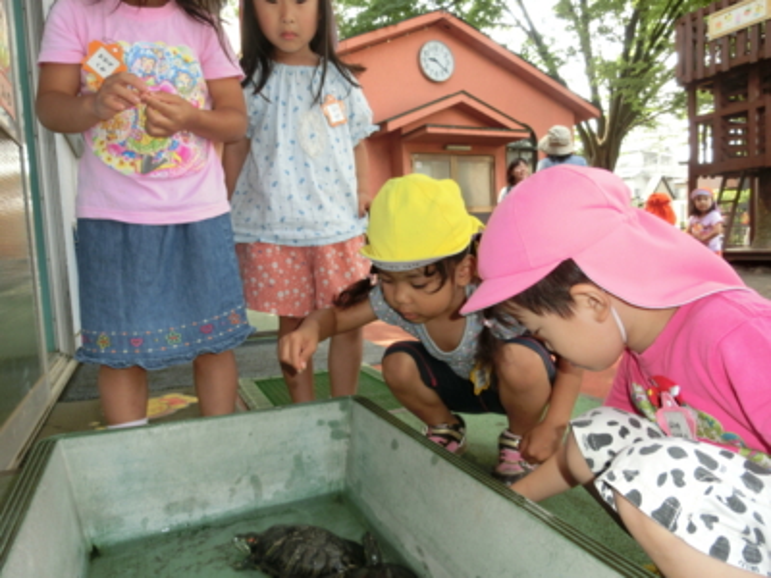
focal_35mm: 24
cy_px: 289
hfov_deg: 71.6
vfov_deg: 56.8
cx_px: 386
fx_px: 535
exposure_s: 1/125
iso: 100
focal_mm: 4.24
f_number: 3
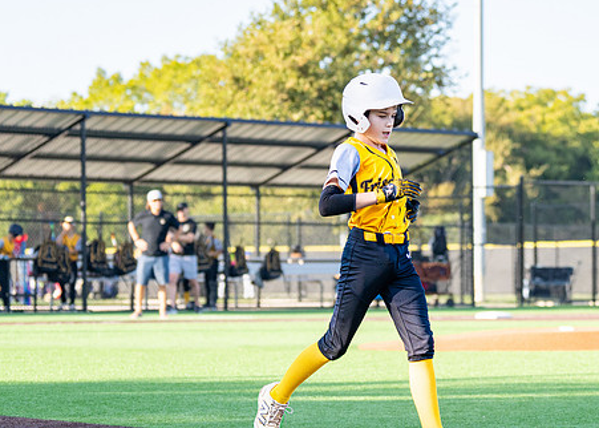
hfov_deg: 13.7
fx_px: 2483
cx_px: 347
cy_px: 299
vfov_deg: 9.8
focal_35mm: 146
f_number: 2.8
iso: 320
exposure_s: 1/1600
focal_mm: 70
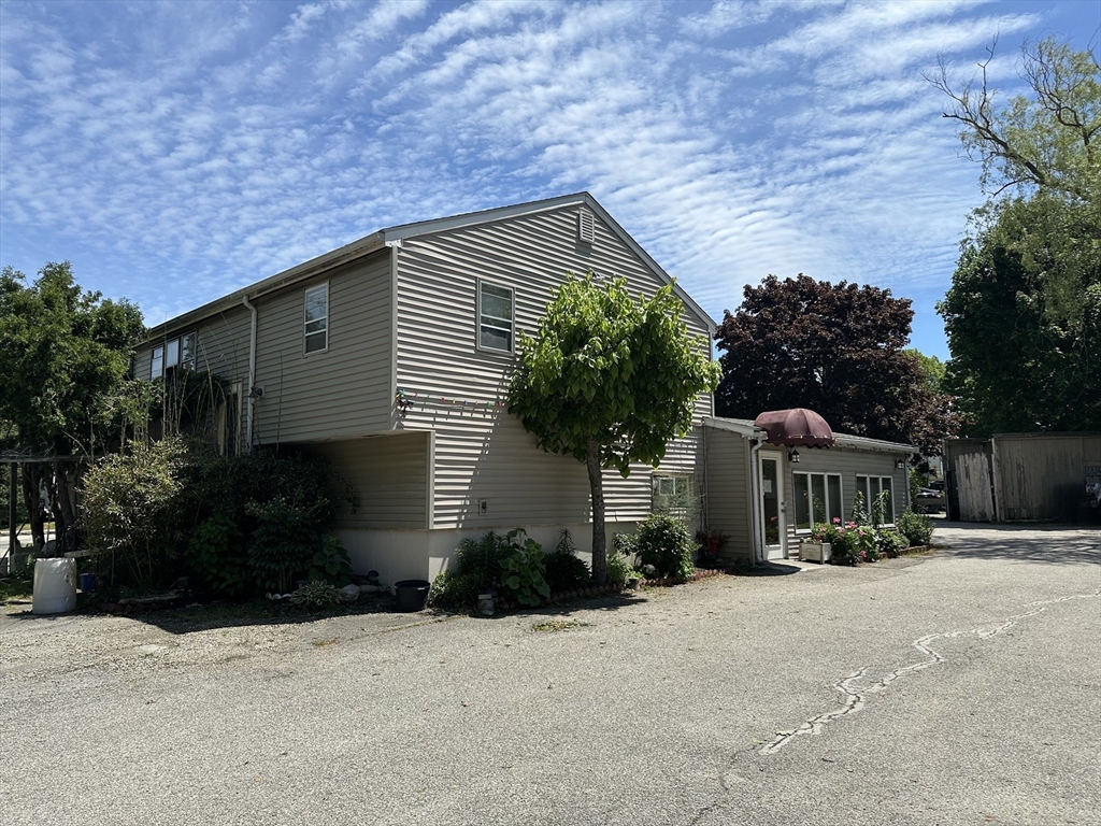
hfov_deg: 71.6
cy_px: 413
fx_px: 763
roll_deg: -0.7
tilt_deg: +5.7
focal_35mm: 24
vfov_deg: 56.8
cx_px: 550
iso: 80
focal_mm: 6.86
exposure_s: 1/5525
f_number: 1.78
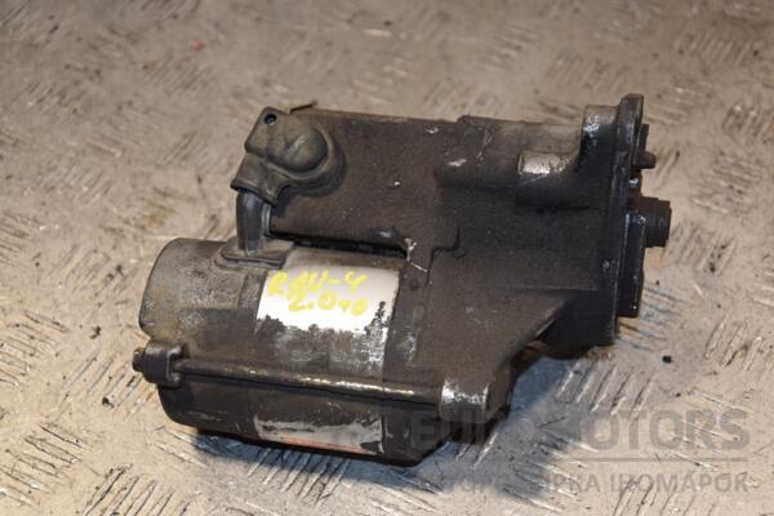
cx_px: 387
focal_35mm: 75
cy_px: 258
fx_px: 1612
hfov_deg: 27.0
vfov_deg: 18.2
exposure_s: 1/200
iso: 800
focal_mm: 50
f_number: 5
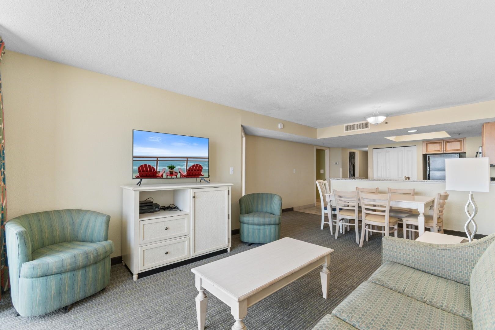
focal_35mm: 15
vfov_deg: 77.3
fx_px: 206
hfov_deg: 100.4
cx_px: 248
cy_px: 165
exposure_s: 1/2
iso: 100
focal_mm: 10
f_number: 4.5
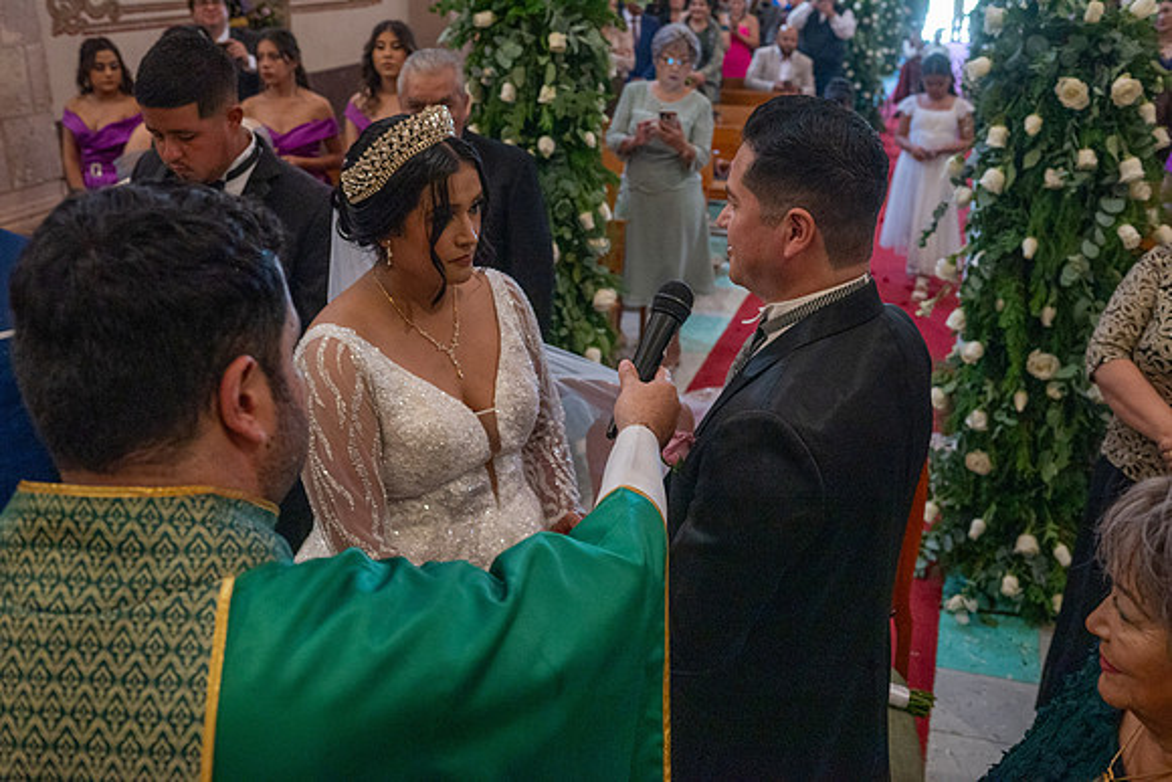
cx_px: 586
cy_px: 391
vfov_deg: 37.9
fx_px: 1140
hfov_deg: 54.4
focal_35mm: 35
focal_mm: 35
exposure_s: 1/100
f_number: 5
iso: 2500
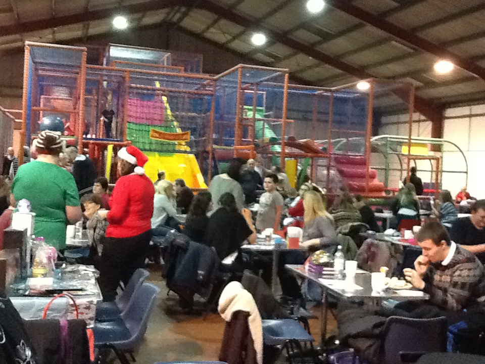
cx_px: 242
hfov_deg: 42.9
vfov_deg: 32.9
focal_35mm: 44
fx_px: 616
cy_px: 182
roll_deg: -2.1
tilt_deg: -0.7
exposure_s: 1/15
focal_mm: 2.03
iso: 400
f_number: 2.4
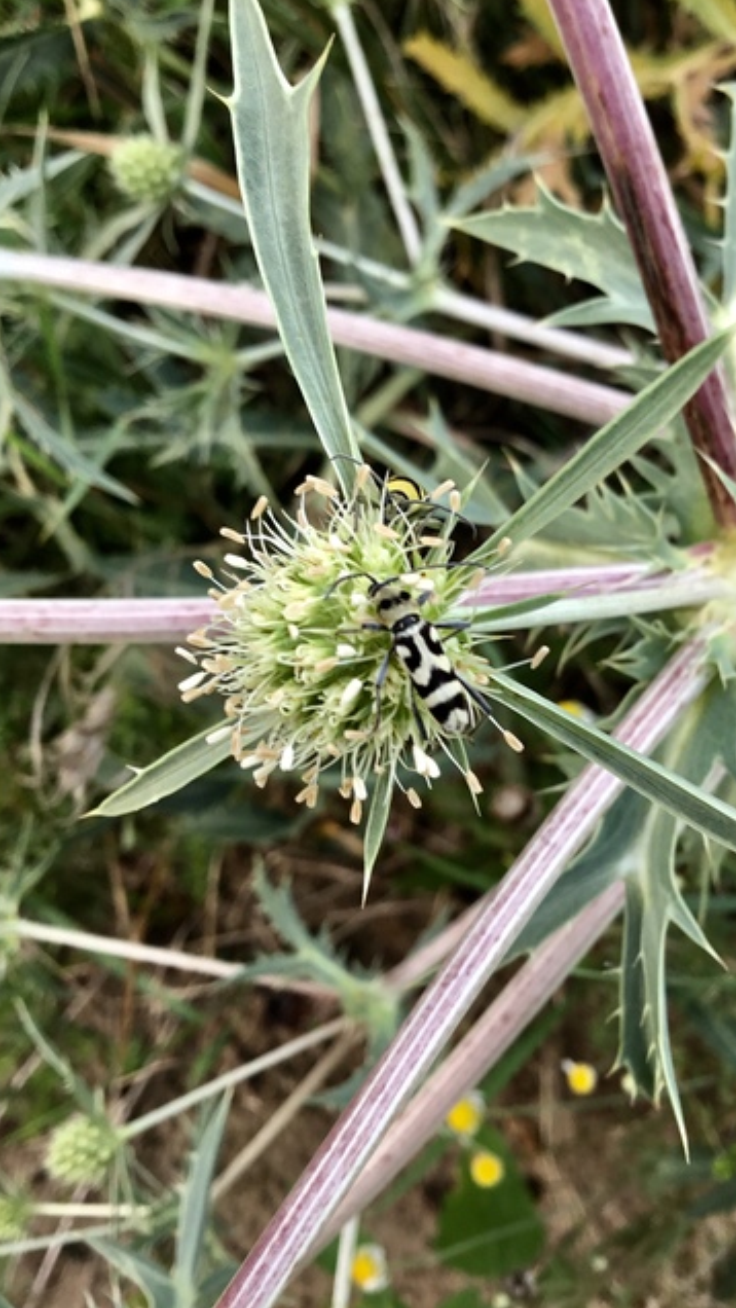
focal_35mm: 34
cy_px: 652
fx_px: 1179
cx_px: 434
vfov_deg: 58.0
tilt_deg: -76.3
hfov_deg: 34.6
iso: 32
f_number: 2.4
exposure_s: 1/50
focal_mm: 3.3
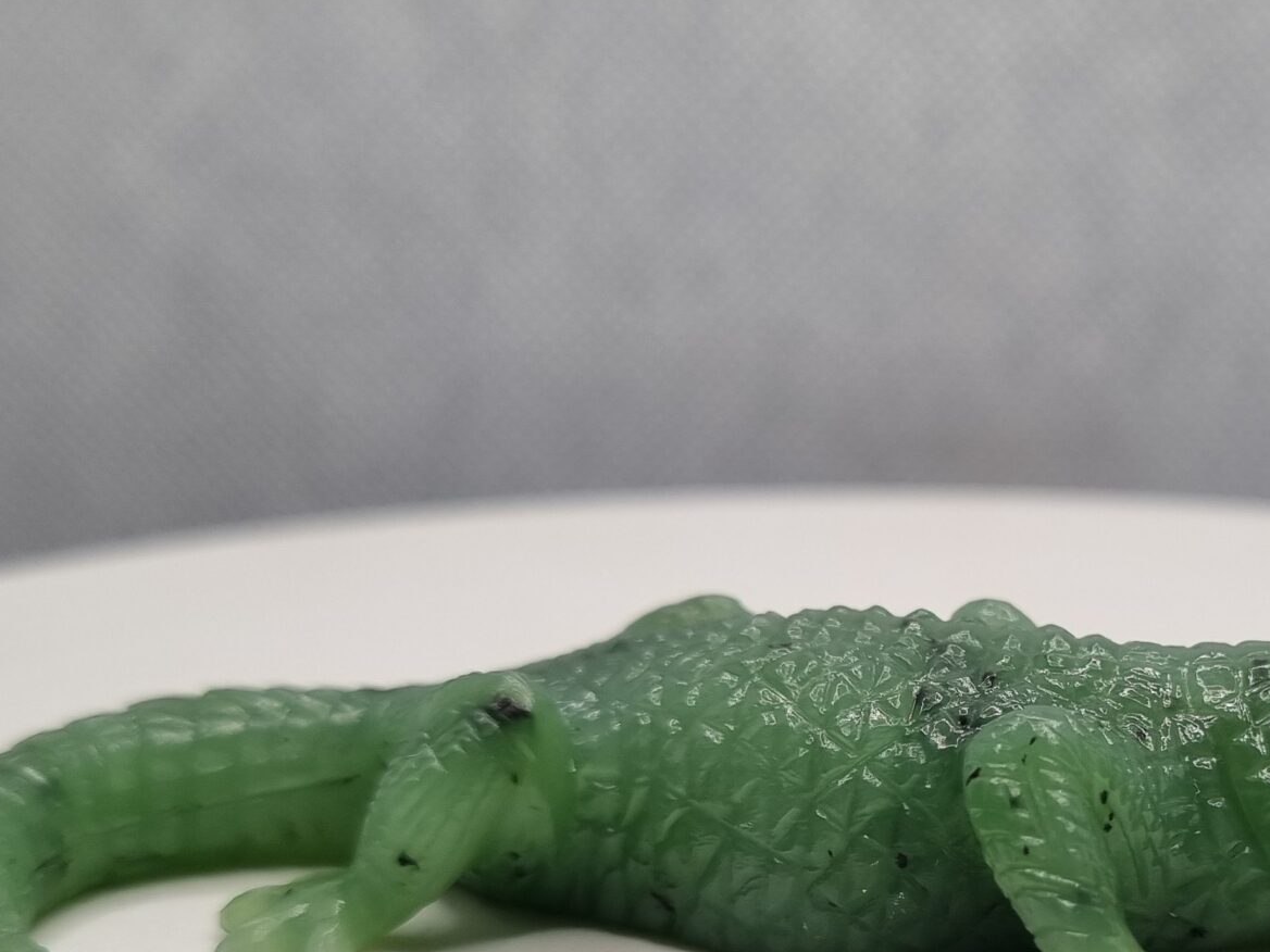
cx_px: 983
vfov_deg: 25.2
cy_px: 761
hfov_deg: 33.0
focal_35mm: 57
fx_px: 2091
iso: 50
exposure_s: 1/763
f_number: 1.8
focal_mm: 5.4
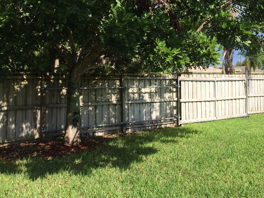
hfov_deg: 46.6
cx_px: 153
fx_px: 305
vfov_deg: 35.7
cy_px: 72
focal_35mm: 40
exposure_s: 1/1520
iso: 32
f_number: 2.2
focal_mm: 4.12
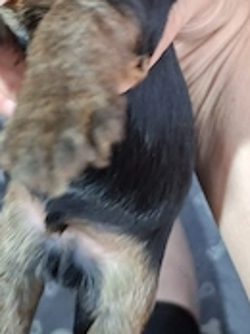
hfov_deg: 27.5
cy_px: -44
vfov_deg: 31.6
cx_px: 123
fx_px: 512
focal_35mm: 53
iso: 320
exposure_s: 1/33
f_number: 1.8
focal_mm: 5.54
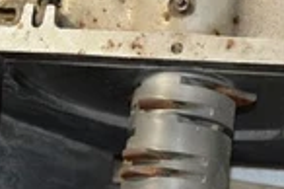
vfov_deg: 9.7
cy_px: 156
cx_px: 202
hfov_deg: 14.6
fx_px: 1103
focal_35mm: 140
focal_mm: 34
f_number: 4.5
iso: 1600
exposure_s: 1/60
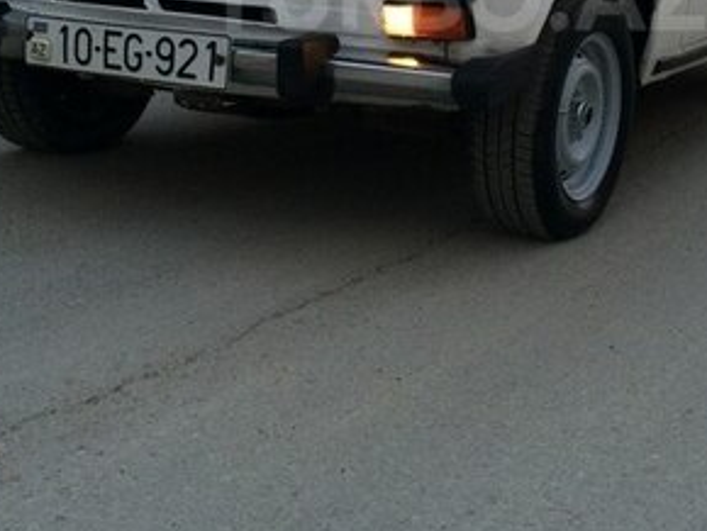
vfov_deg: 21.5
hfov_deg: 29.2
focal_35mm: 66
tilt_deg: -4.7
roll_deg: -1.9
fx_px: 1349
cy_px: -6
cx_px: 456
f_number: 2.2
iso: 64
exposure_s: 1/33
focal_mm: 4.15
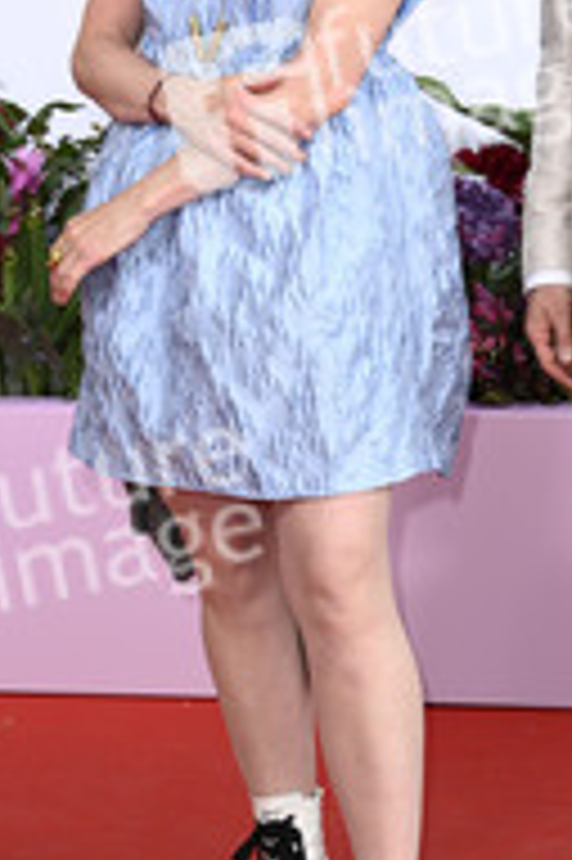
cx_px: 522
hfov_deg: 11.8
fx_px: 2746
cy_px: 311
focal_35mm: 115
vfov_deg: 17.8
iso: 640
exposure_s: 1/250
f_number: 5.6
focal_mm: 55
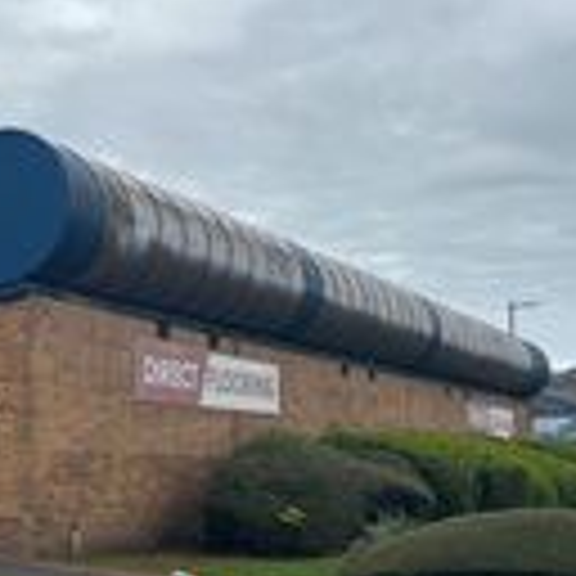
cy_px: 306
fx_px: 1355
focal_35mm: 72
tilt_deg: +6.4
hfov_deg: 22.4
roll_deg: -0.6
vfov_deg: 24.0
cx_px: -90
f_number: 1.6
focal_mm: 5.96
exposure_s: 1/3311
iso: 50
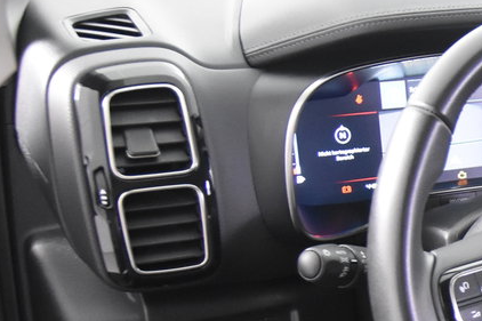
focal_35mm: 91
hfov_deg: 19.7
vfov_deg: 14.7
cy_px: 334
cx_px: 707
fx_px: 1218
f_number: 2.8
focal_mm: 20
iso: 3600
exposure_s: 1/30
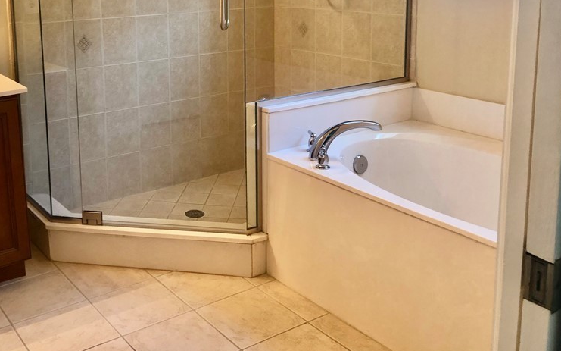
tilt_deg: -9.5
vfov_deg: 30.4
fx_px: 627
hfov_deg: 47.3
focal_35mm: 41
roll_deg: +1.8
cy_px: 65
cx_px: 179
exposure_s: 1/15
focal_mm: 4
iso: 40
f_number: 1.8
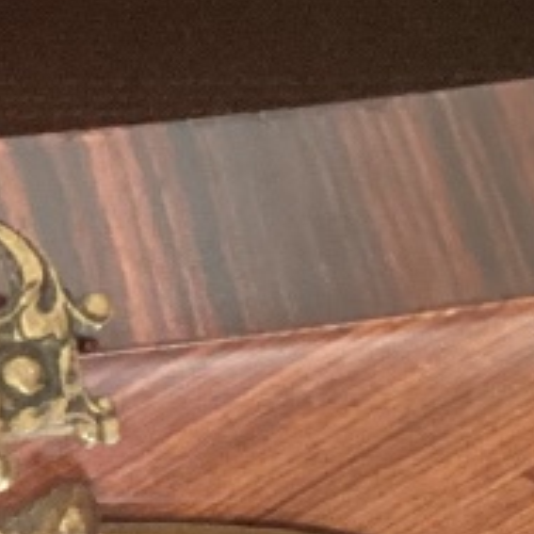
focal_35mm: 174
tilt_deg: -52.2
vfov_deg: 10.0
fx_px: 3037
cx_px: -670
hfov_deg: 9.2
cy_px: 390
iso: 320
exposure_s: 1/40
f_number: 2.4
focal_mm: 3.3
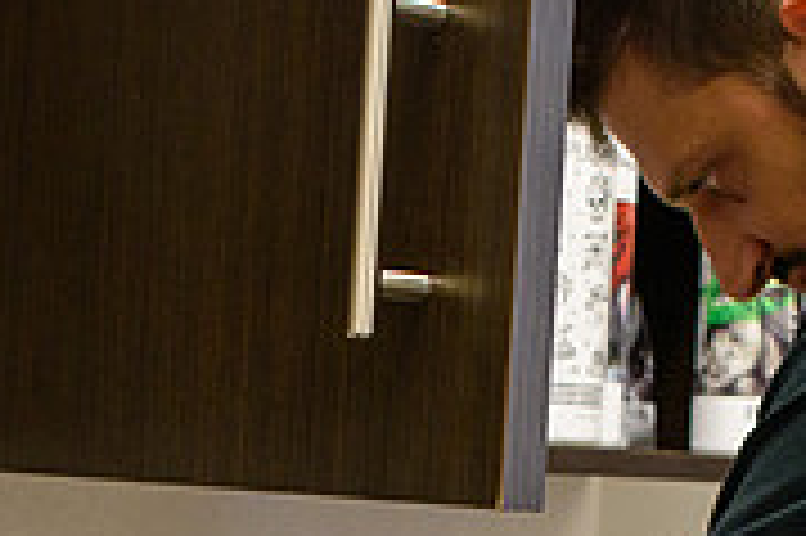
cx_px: 401
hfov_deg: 19.1
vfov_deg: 12.4
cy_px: 682
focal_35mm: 107
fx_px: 2393
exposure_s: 1/60
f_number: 3.8
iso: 900
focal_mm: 22
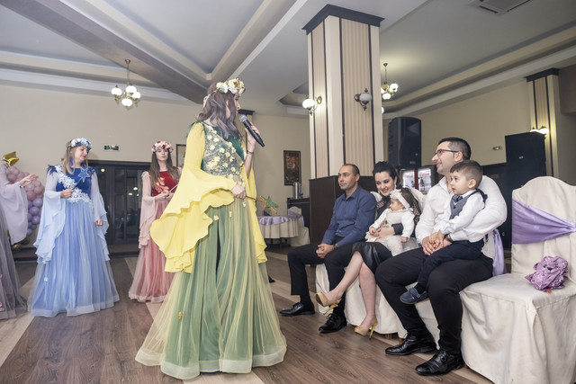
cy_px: 192
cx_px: 288
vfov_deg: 53.2
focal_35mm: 24
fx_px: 384
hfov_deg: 73.7
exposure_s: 1/125
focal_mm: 16
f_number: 2.8
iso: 1000
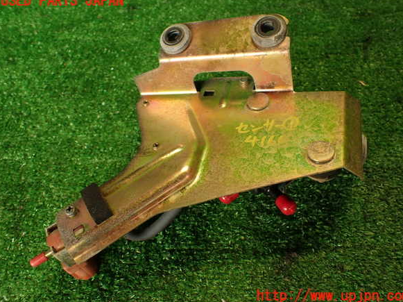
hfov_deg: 58.4
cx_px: 205
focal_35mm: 31
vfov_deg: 45.4
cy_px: 149
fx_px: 361
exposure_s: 1/50
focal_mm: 5.4
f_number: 2.3
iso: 200
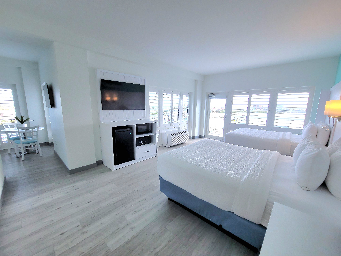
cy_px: 128
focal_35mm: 13
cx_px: 170
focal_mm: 2.2
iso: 64
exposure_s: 1/182
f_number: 2.2
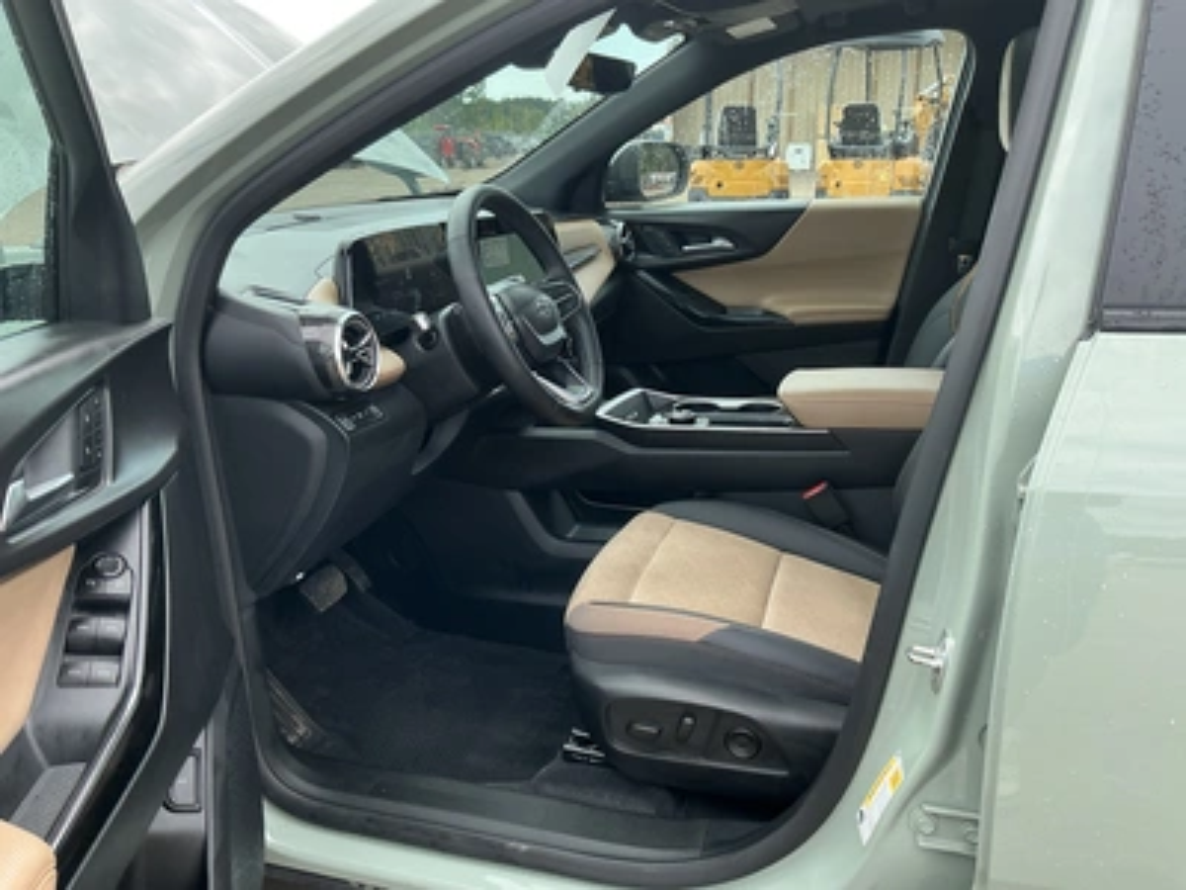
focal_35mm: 28
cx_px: 593
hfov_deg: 63.4
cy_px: 445
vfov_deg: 49.7
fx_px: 959
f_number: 1.8
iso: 25
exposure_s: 1/291
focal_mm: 3
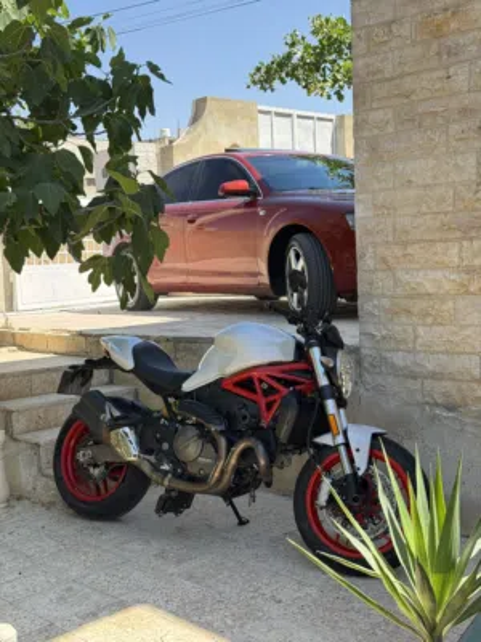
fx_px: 889
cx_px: 240
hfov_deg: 30.3
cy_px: 321
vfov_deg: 39.7
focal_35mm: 48
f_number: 1.78
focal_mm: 6.76
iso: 64
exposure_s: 1/633
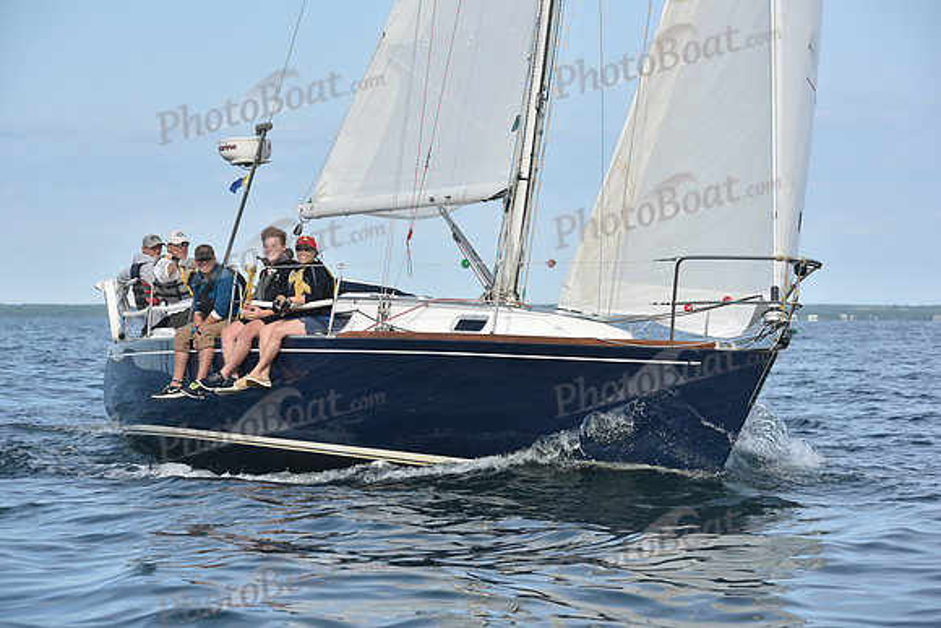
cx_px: 470
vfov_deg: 10.2
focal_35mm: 135
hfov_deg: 15.2
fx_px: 3529
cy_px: 314
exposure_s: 1/1000
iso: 320
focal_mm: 135
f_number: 8
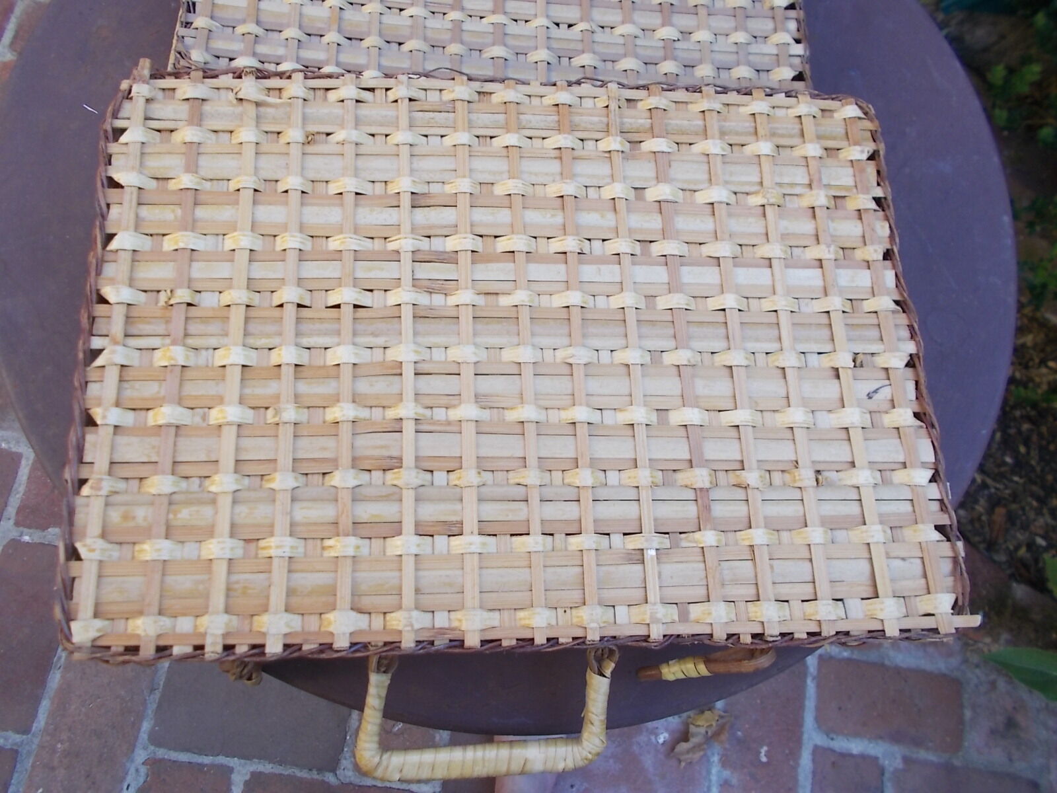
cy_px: 396
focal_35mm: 26
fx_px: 794
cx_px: 528
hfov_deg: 67.3
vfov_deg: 53.1
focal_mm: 4.6
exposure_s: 1/125
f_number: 3.2
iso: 80
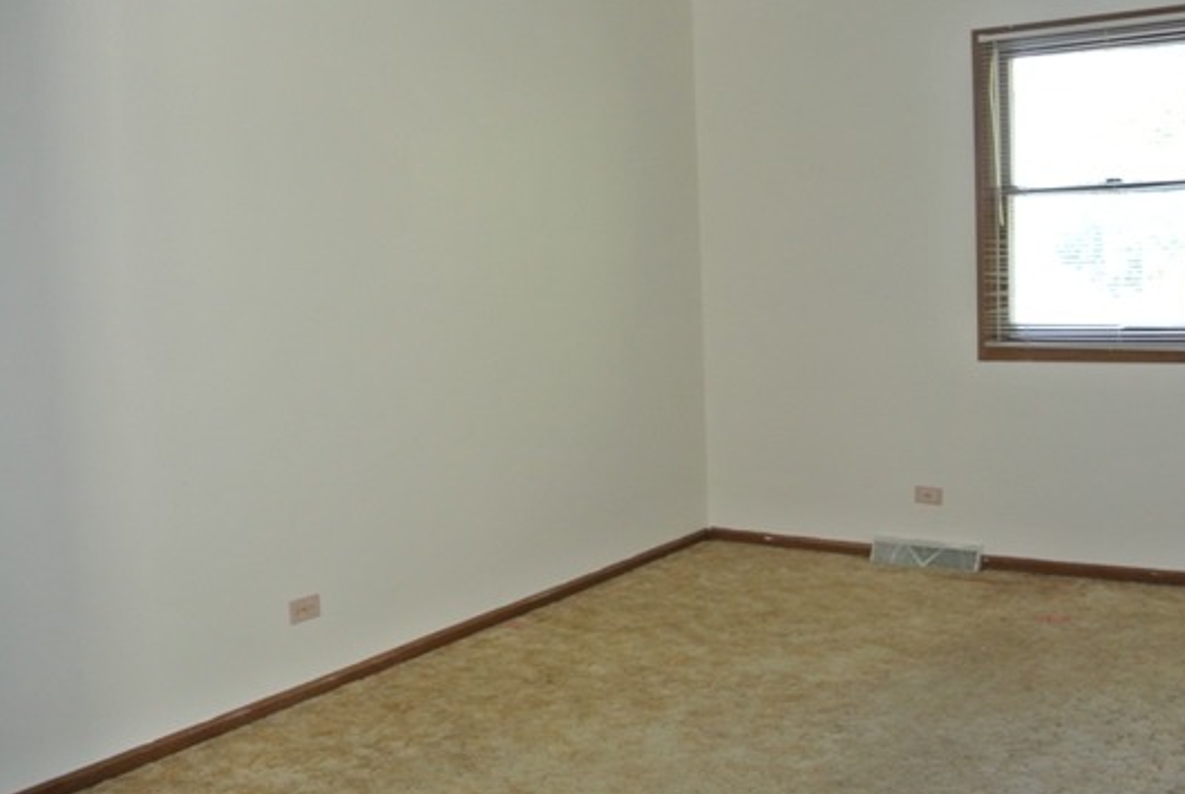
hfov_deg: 54.2
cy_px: 356
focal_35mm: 35
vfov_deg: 37.9
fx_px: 1154
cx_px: 677
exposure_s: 1/60
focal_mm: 11
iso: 500
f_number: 3.5
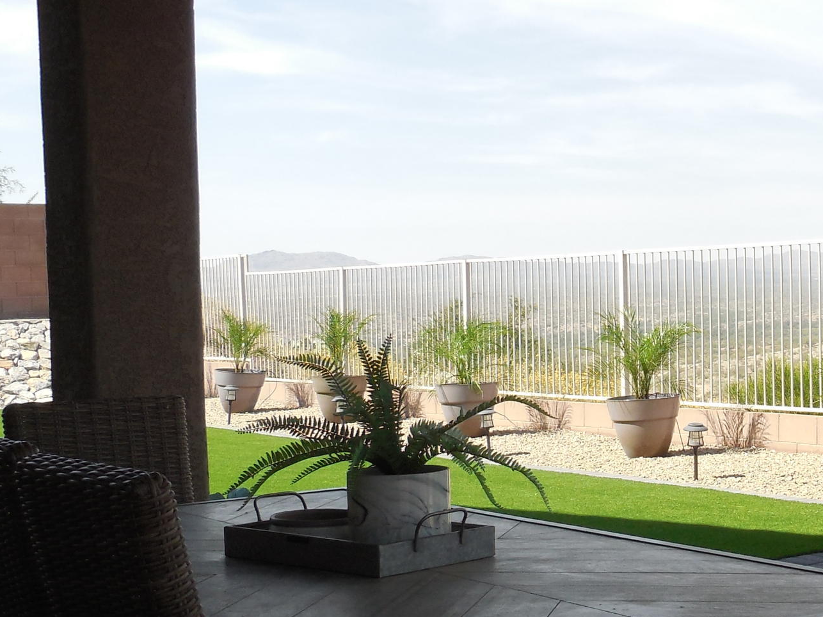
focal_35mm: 70
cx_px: 671
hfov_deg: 27.2
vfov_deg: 21.0
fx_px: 1664
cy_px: 372
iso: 125
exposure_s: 1/800
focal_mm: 5.3
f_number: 3.2
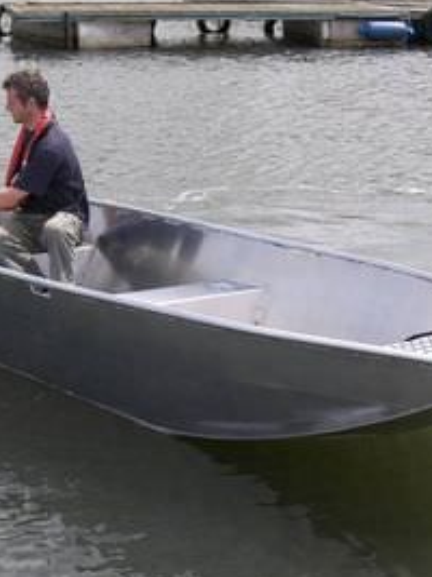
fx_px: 1216
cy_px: 286
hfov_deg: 20.1
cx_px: 242
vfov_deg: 26.7
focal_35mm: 73
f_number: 3.2
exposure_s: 1/640
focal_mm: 8.3
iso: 50
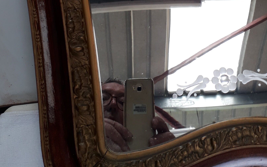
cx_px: 187
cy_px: -25
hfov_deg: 34.6
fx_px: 422
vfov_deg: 21.1
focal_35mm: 58
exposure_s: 1/126
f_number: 1.9
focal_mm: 3.6
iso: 40
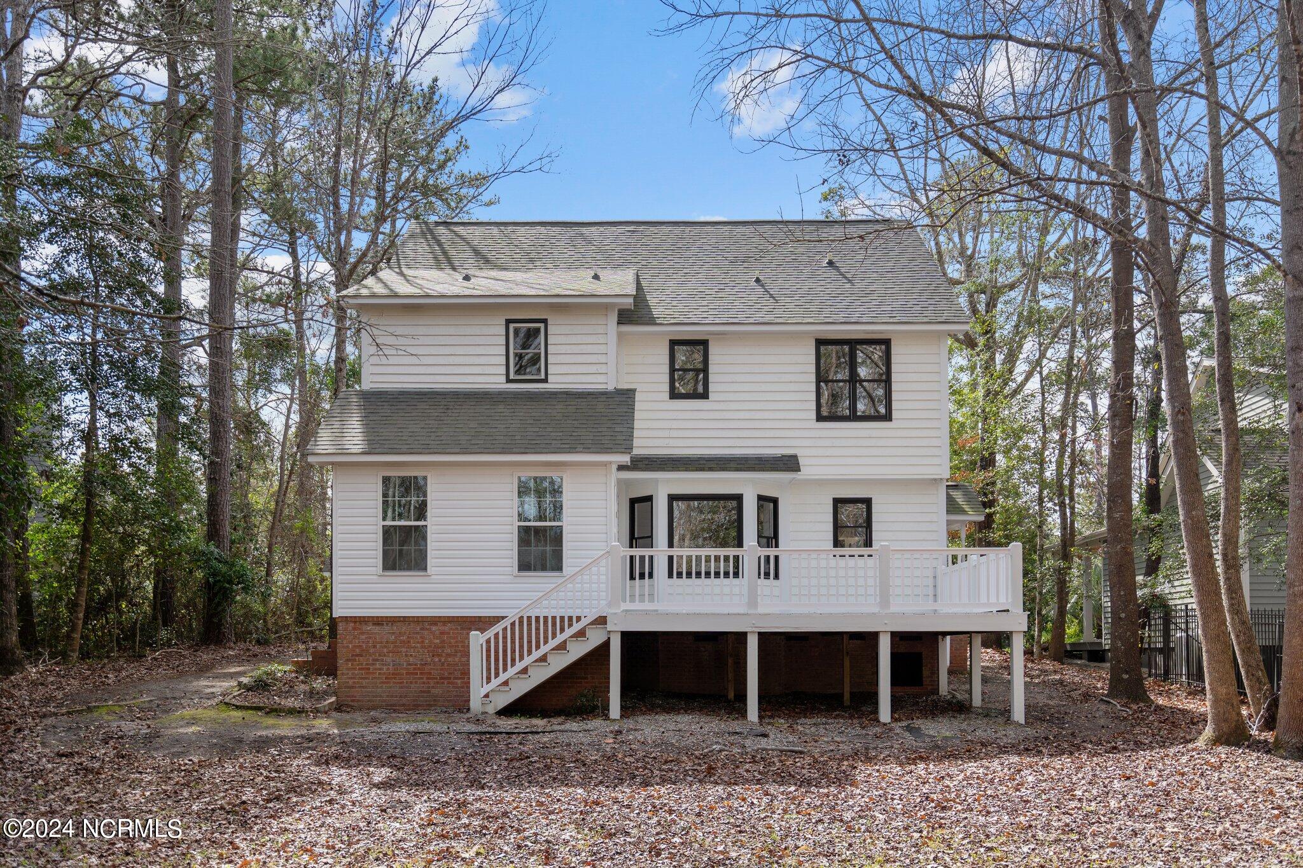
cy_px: 434
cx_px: 652
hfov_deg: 65.5
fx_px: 1013
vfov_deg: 46.4
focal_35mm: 28
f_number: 4
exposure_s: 1/800
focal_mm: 28
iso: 200
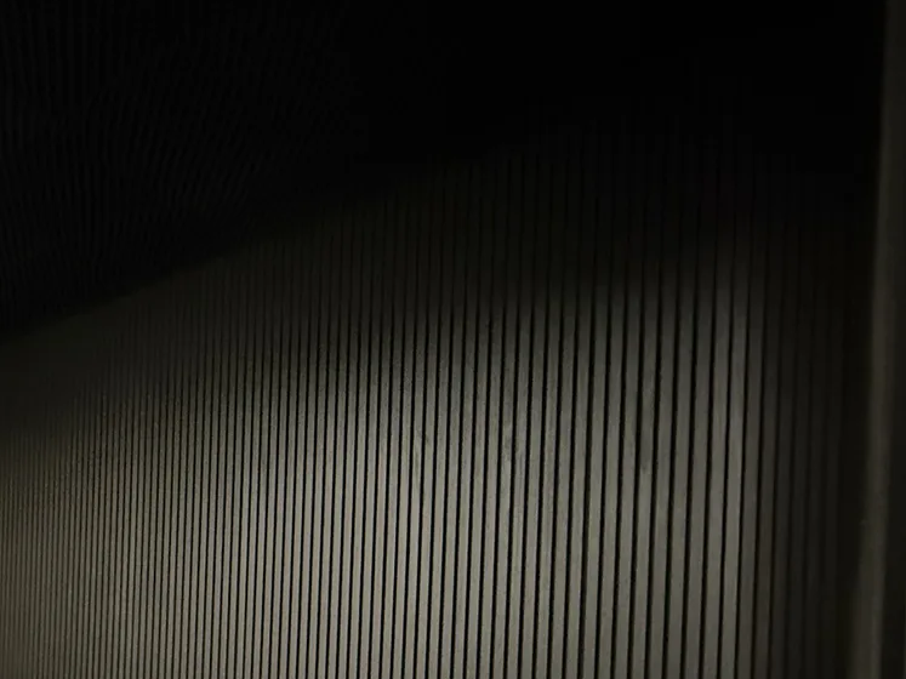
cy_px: 649
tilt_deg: +0.4
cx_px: 97
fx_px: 785
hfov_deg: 52.9
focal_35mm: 30
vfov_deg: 41.8
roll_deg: -1.4
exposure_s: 1/25
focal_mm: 2.22
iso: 2000
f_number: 2.2
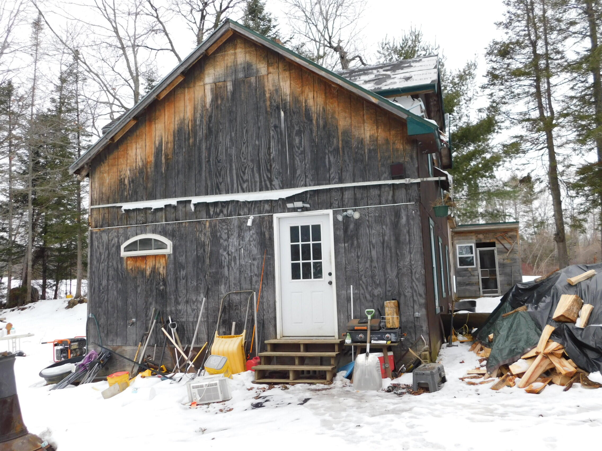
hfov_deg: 60.0
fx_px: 522
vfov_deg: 46.8
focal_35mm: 30
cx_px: 301
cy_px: 226
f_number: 3.2
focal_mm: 5.3
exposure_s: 1/80
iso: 125
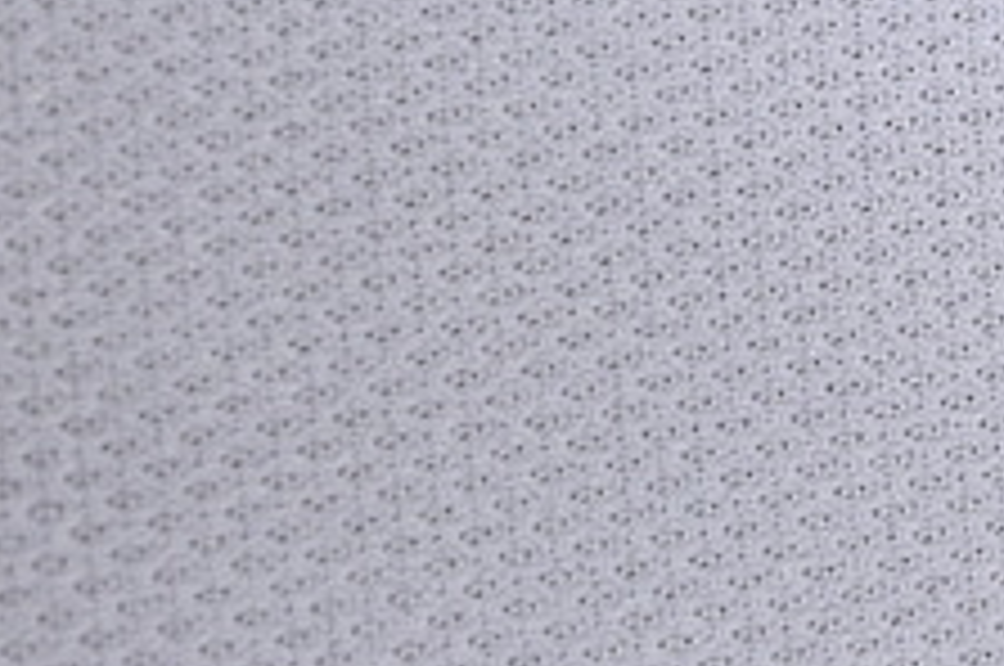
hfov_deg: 5.6
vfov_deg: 3.8
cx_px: 1598
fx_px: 10137
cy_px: 9
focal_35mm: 364
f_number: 7.1
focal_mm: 50
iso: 160
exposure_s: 1/80
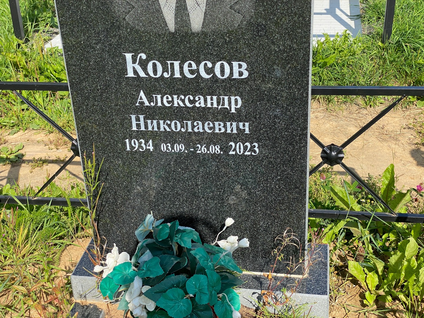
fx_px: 637
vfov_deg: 28.0
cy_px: 159
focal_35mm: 52
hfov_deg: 36.8
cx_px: 212
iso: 20
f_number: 2
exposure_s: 1/940
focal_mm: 6
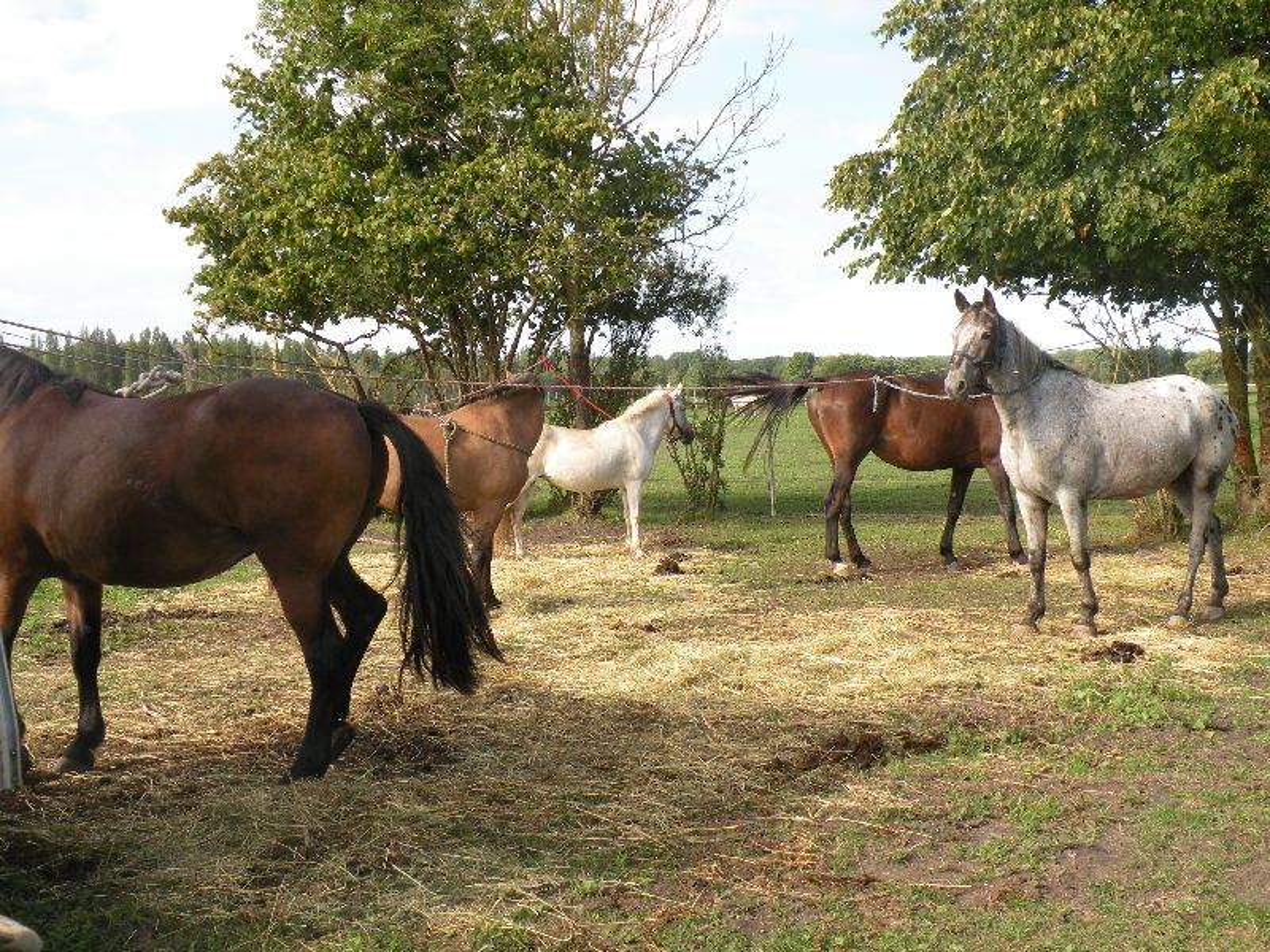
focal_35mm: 42
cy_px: 476
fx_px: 1541
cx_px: 635
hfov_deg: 44.8
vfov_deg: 34.3
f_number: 4.5
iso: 100
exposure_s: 1/250
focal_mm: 7.4
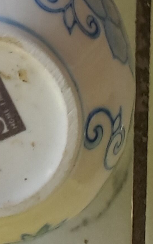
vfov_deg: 14.2
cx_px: -188
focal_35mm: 121
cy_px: -253
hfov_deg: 9.8
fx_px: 807
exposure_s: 1/50
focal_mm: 4.65
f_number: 1.8
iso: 200
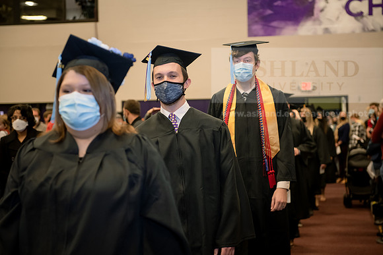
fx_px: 745
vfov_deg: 19.5
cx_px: 192
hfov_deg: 28.8
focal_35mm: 70
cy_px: 128
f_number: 3.5
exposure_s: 1/200
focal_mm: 70
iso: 1600
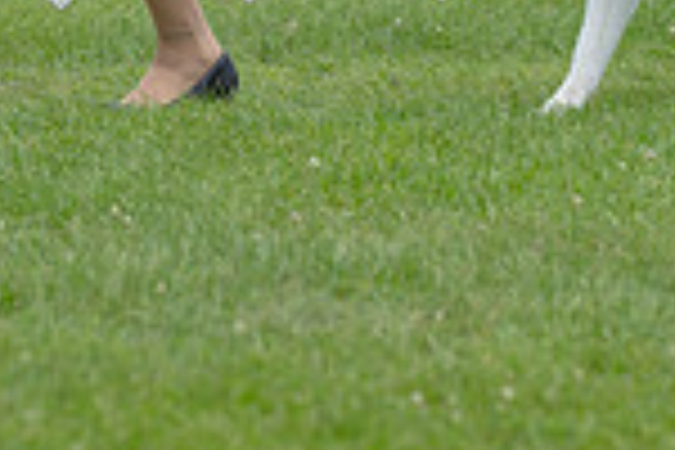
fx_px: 10593
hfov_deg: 3.6
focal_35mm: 565
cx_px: 382
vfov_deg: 2.4
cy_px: -412
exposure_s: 1/1000
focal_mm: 146
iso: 400
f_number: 4.5
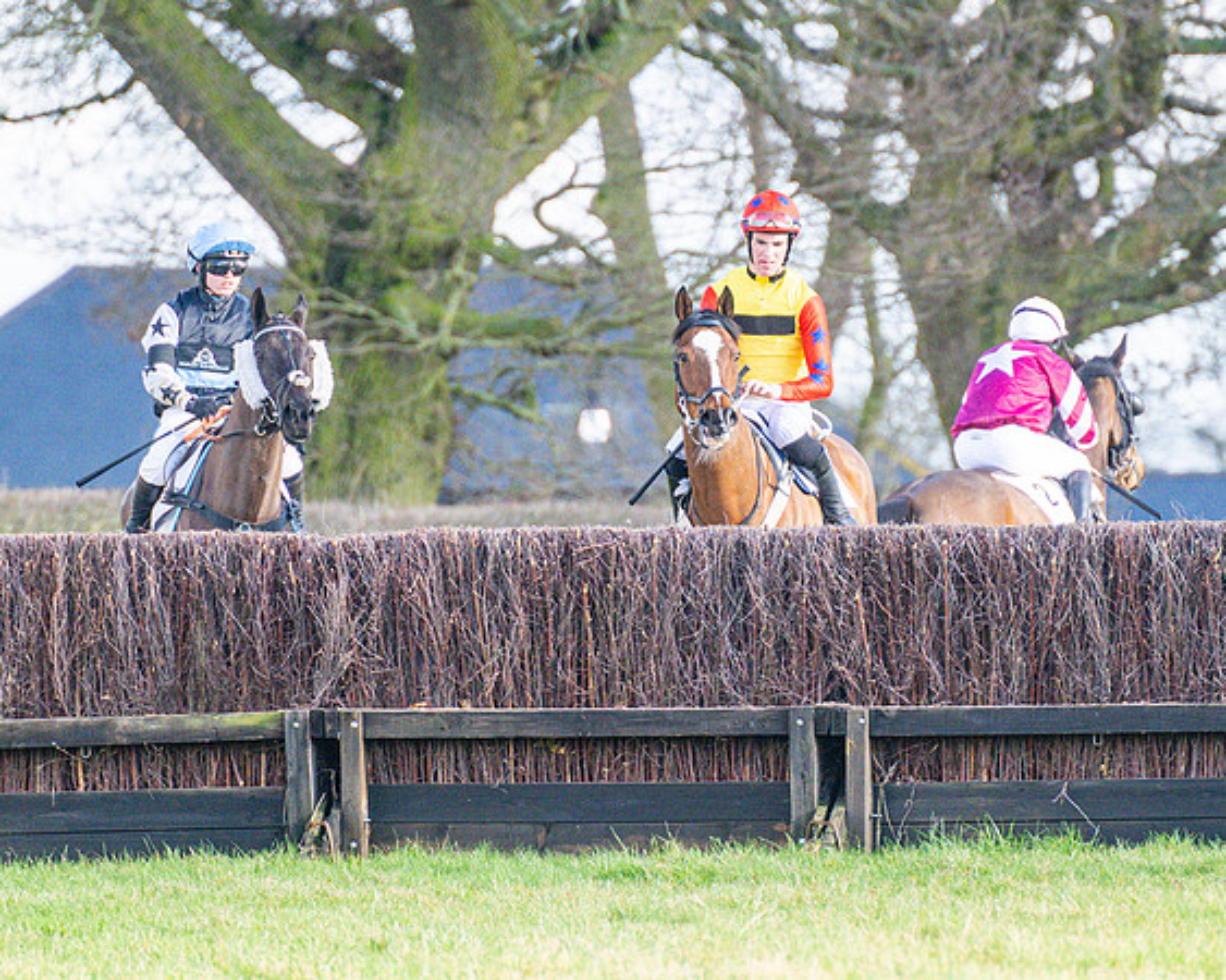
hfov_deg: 2.9
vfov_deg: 2.3
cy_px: 517
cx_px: 859
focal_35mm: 672
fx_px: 24387
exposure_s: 1/1600
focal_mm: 280
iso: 800
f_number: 4
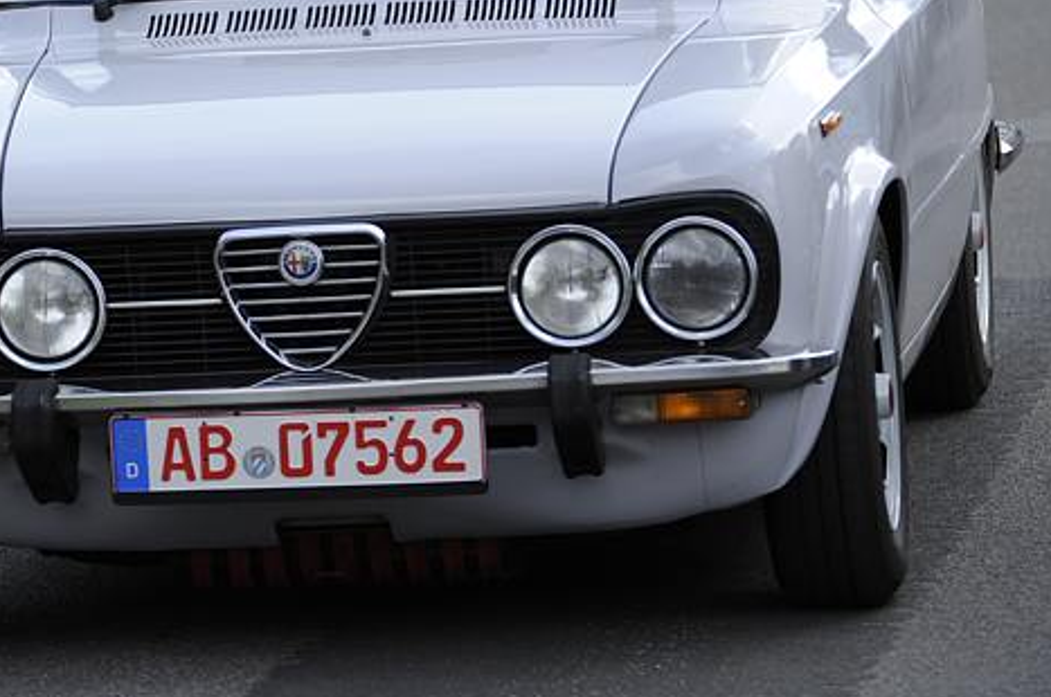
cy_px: 160
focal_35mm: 300
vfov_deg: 4.6
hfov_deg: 6.9
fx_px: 8746
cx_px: 389
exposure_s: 1/500
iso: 320
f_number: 5
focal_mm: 175
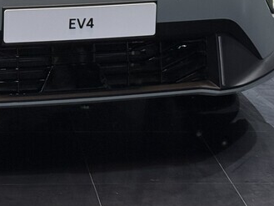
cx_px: 9
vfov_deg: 10.4
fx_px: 1109
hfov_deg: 13.9
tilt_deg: -10.5
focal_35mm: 140
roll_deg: -0.4
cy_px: -70
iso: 80
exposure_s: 1/123
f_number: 1.78
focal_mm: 6.76
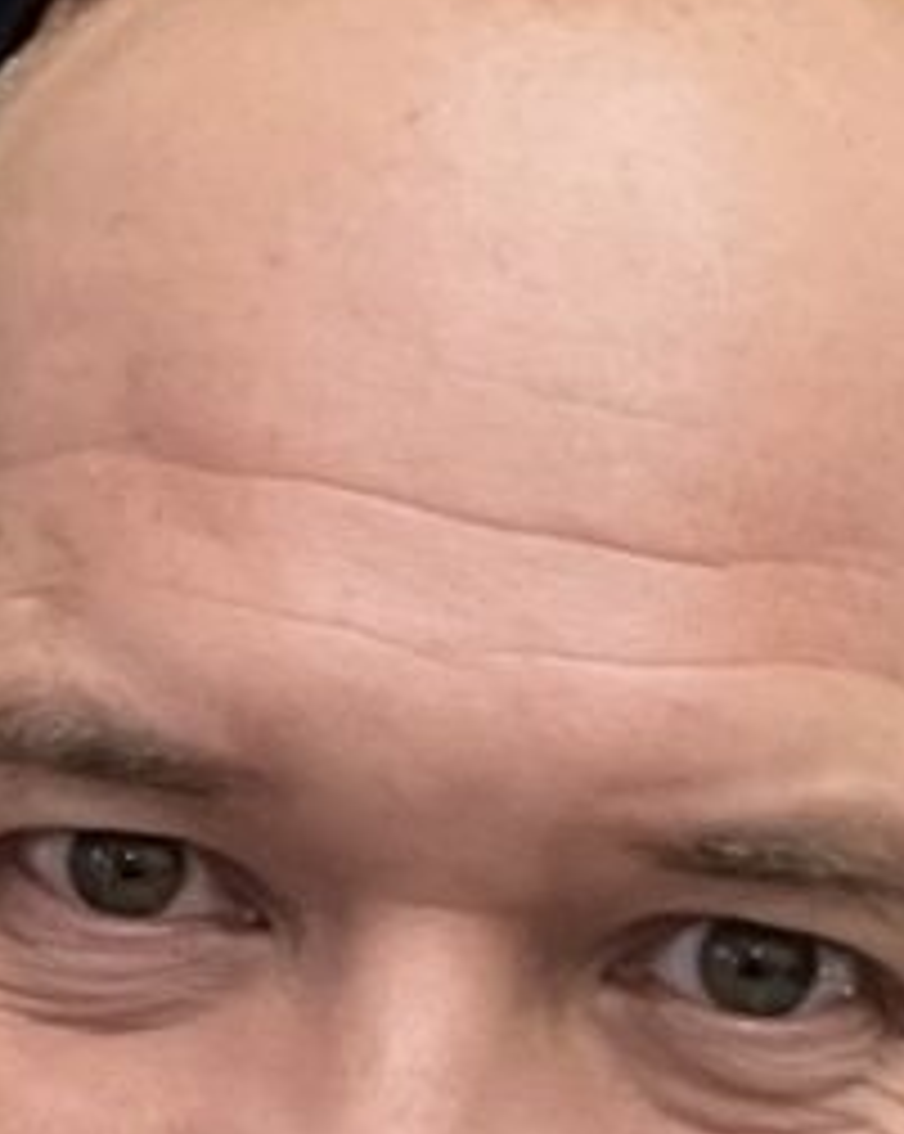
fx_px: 4992
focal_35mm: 149
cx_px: -18
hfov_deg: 10.3
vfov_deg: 12.8
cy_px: 1035
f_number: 2.2
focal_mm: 2.71
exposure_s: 1/60
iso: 320
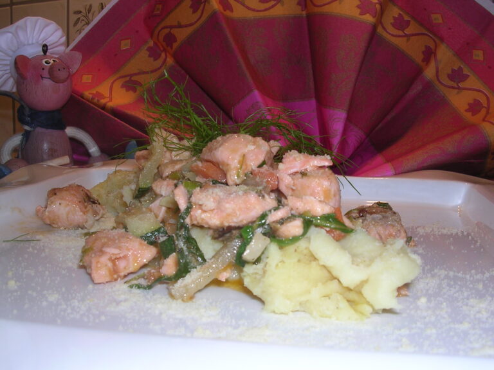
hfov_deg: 49.0
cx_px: 247
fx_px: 542
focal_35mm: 38
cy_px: 185
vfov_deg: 37.7
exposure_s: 1/60.1
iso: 100
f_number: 5.6
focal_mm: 5.8
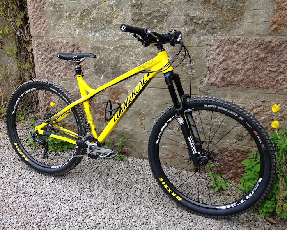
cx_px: 134
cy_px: 115
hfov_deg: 51.5
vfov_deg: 42.2
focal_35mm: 35
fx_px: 297
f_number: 2.4
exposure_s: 1/221
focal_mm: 4.12
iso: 50
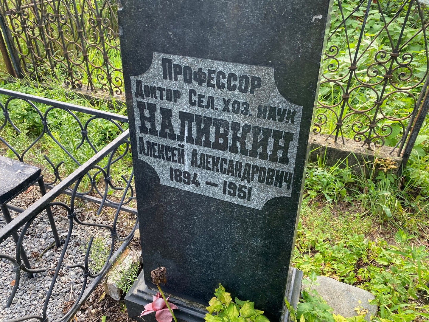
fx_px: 322
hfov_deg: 67.3
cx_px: 214
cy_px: 161
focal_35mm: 26
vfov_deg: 53.1
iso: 32
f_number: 1.8
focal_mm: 4.25
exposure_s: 1/187
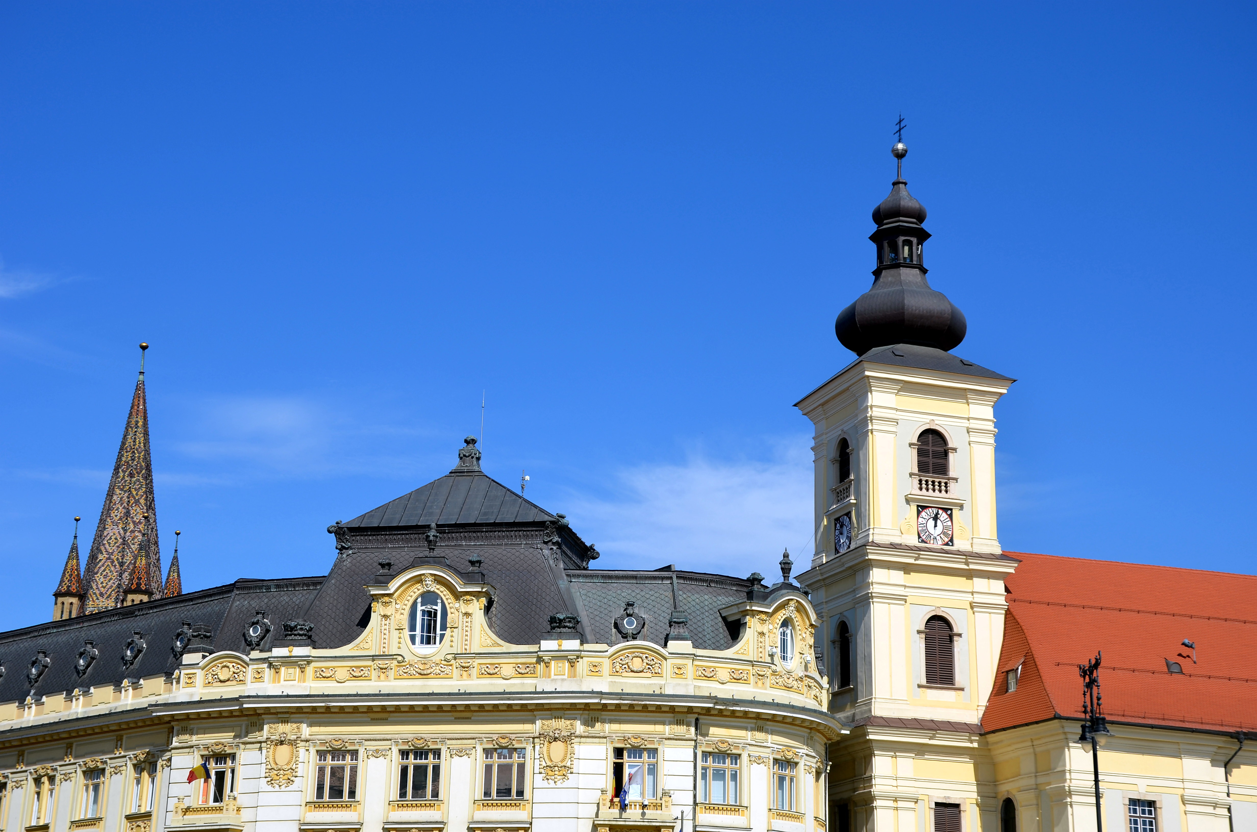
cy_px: 416
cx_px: 628
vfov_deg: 22.5
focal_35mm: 60
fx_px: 2091
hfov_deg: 33.5
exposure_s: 1/320
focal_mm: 40
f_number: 9
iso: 100
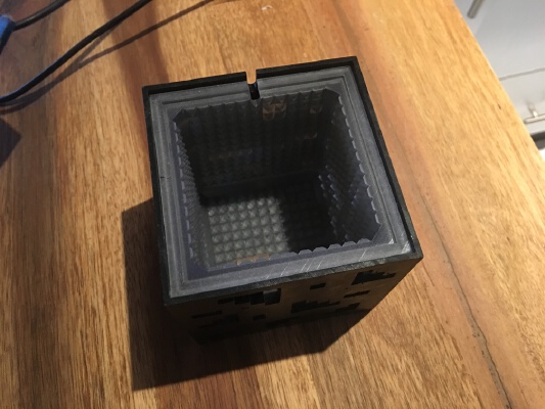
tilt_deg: -66.0
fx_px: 457
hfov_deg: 61.6
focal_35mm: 29
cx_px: 272
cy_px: 204
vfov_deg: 48.2
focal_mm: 4.15
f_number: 2.2
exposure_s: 1/8
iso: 125
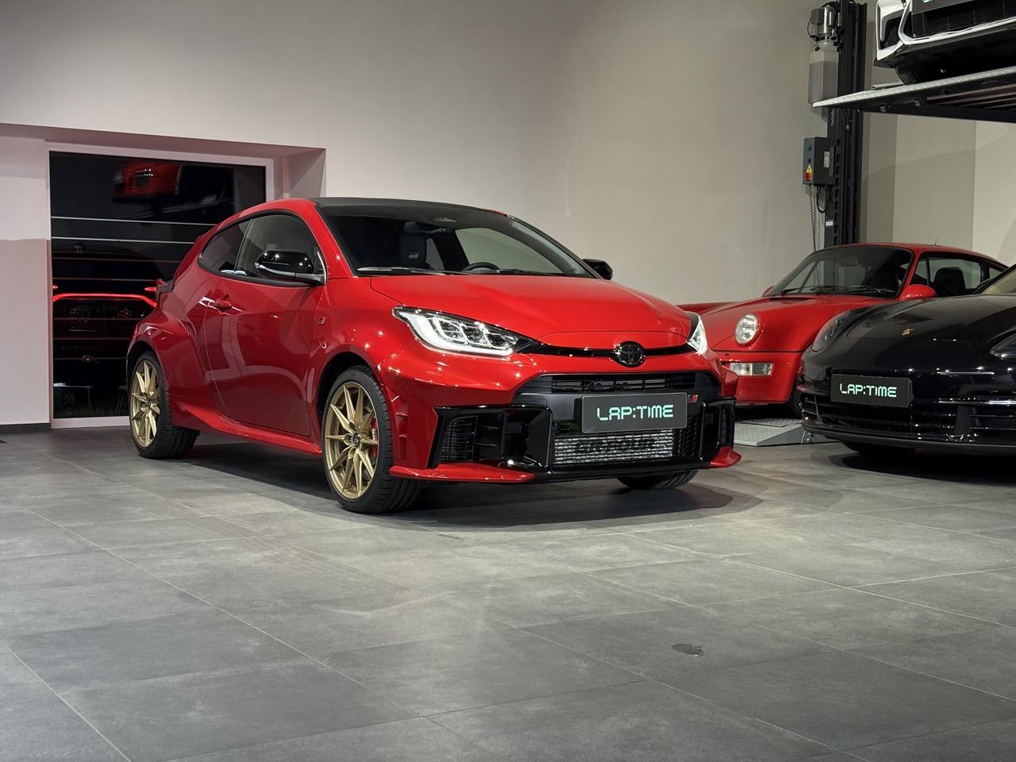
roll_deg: -0.6
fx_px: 1409
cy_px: 381
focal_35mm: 48
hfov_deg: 39.7
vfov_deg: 30.3
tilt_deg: -2.6
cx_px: 508
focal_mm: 6.76
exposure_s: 1/50
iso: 125
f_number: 1.78
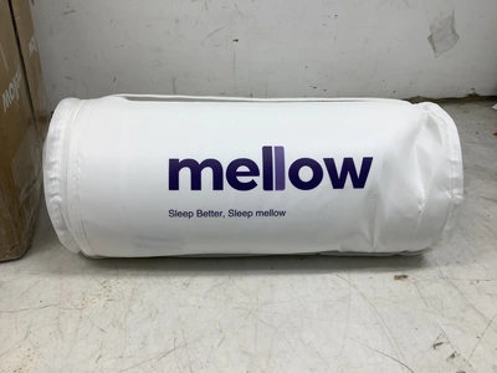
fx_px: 445
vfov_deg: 45.4
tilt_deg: -31.3
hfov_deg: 58.4
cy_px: 186
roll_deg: -2.5
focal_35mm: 31
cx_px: 248
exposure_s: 1/120
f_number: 2.4
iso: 40
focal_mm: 3.3
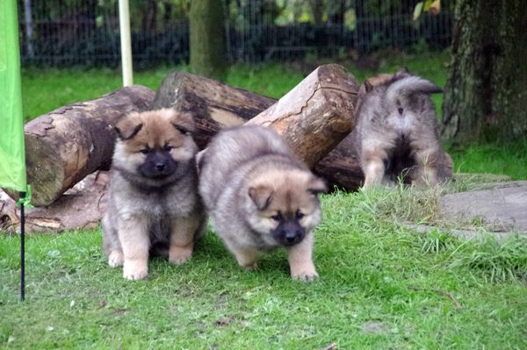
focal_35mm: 199
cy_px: 175
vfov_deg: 6.9
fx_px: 2911
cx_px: 264
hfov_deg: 10.3
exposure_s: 1/200
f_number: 5.6
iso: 6400
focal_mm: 133
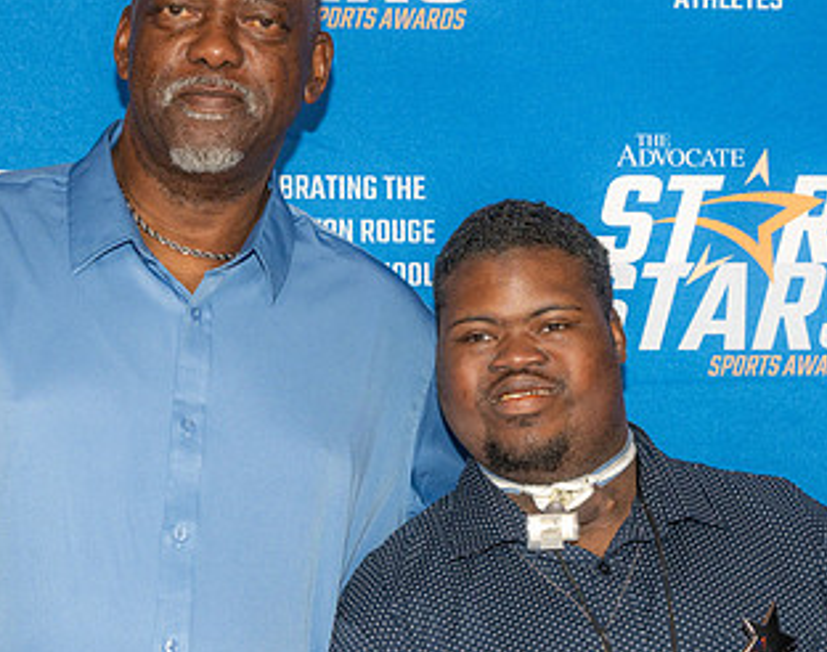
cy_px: 413
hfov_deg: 19.2
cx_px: 587
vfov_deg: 15.2
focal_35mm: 100
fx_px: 2434
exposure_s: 1/100
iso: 320
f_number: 6.3
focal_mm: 49
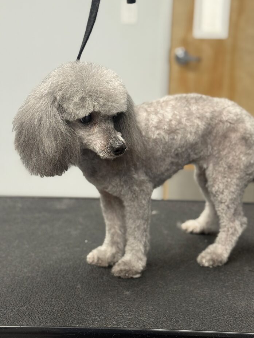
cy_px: 157
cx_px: 123
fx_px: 606
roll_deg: -0.9
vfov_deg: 31.2
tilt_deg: -14.4
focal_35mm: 62
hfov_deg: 23.7
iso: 64
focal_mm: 6.76
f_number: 1.78
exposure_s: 1/60
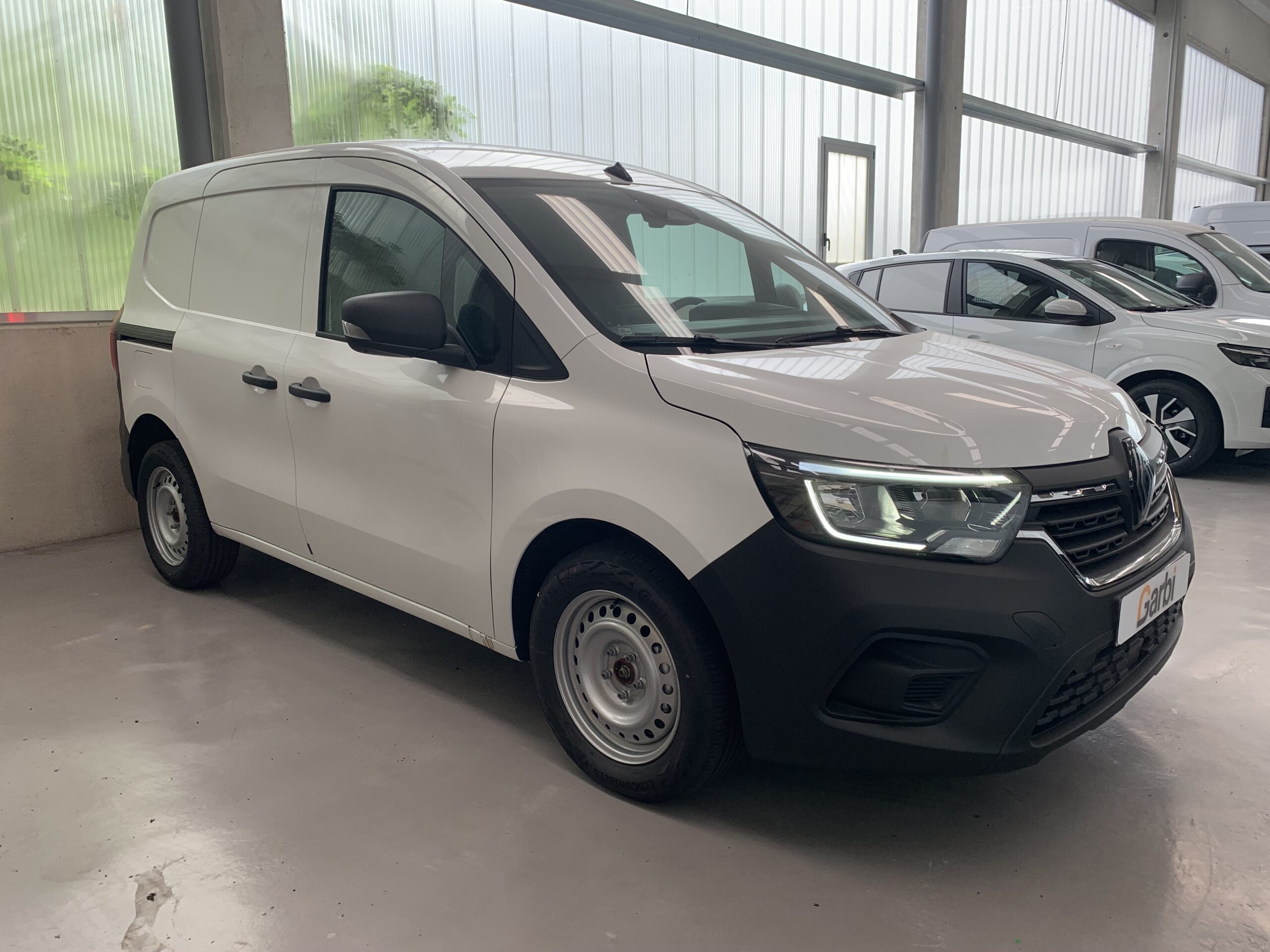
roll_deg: +1.1
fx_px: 954
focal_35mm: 26
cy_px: 476
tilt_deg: -9.7
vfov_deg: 53.1
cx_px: 635
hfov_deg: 67.3
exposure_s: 1/156
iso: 25
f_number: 1.8
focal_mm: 4.25
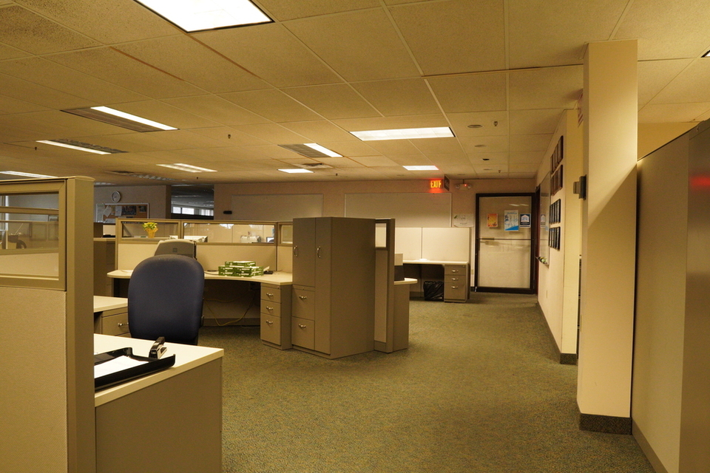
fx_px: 473
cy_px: 236
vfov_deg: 53.1
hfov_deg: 73.7
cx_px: 355
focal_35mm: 24
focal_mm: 16
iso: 2000
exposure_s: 1/30
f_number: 6.3
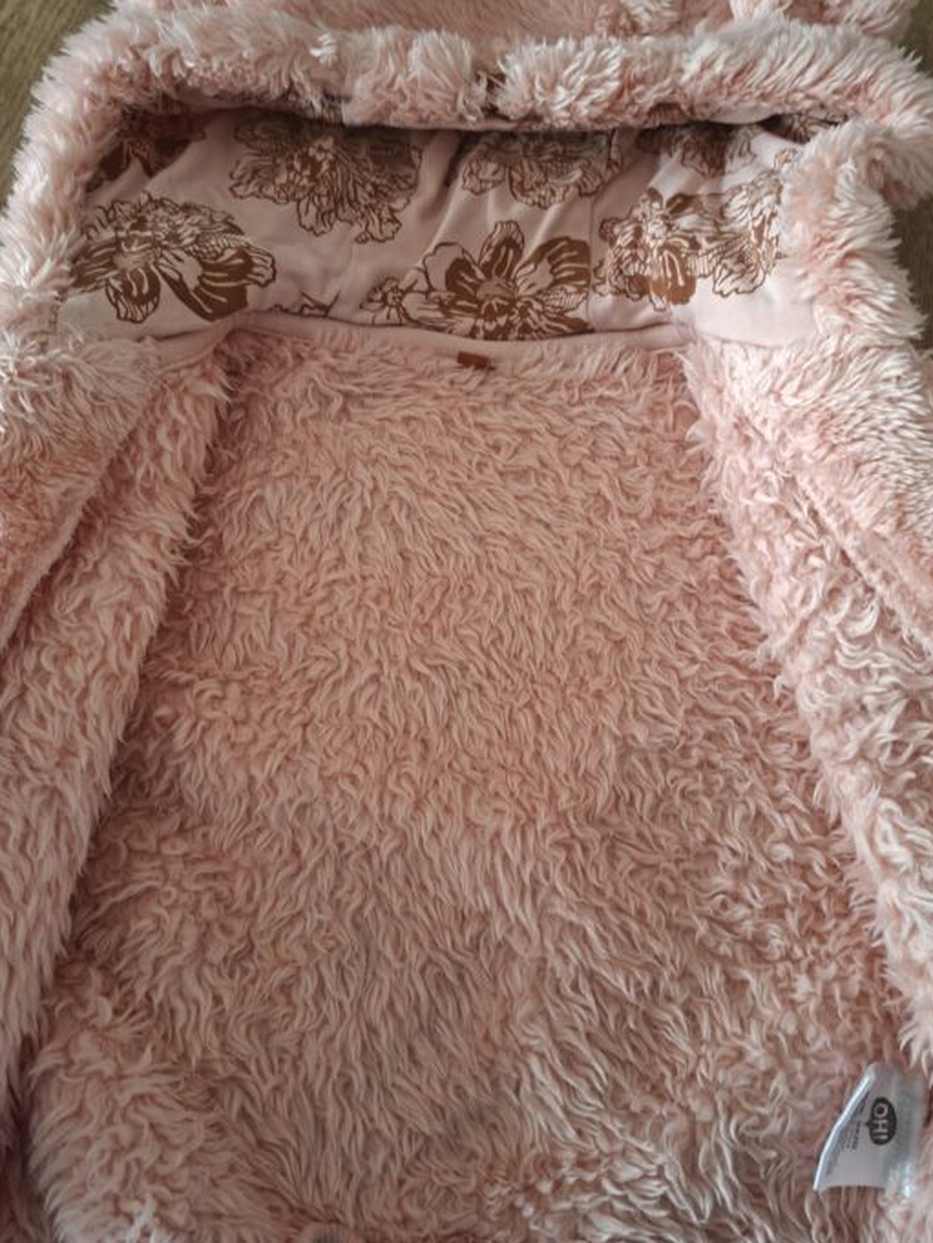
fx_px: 970
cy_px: 582
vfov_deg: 65.3
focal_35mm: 27
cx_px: 498
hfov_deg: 51.3
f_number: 1.8
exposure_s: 1/33
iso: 250
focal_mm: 5.54
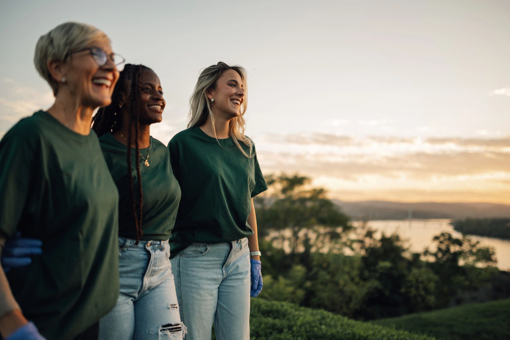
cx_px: 255
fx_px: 496
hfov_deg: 54.4
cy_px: 170
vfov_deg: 37.9
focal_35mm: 35
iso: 40
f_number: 1.6
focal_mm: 35
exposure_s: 1/320
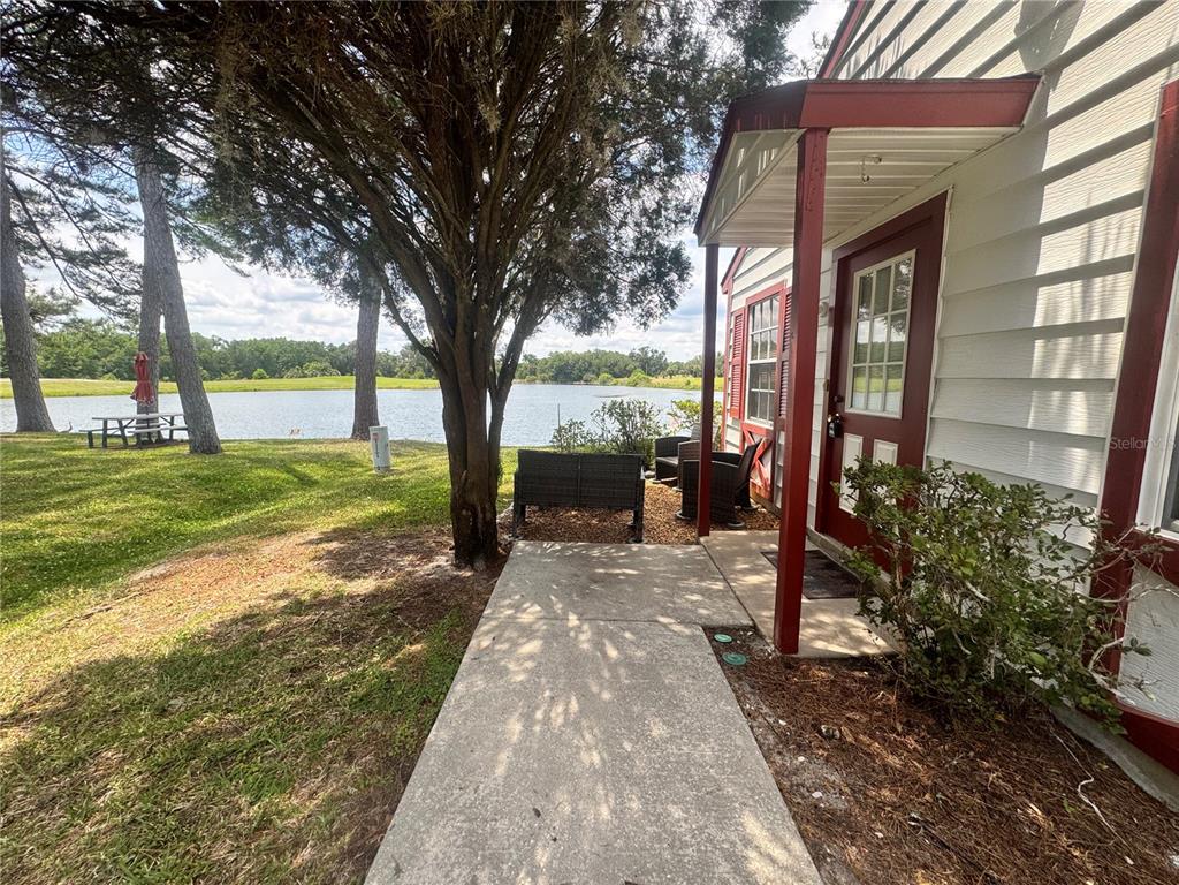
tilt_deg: -7.9
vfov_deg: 85.7
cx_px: 590
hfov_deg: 102.1
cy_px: 442
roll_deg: -0.2
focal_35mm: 14
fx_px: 477
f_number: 2.2
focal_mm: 2.22
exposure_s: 1/578
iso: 40
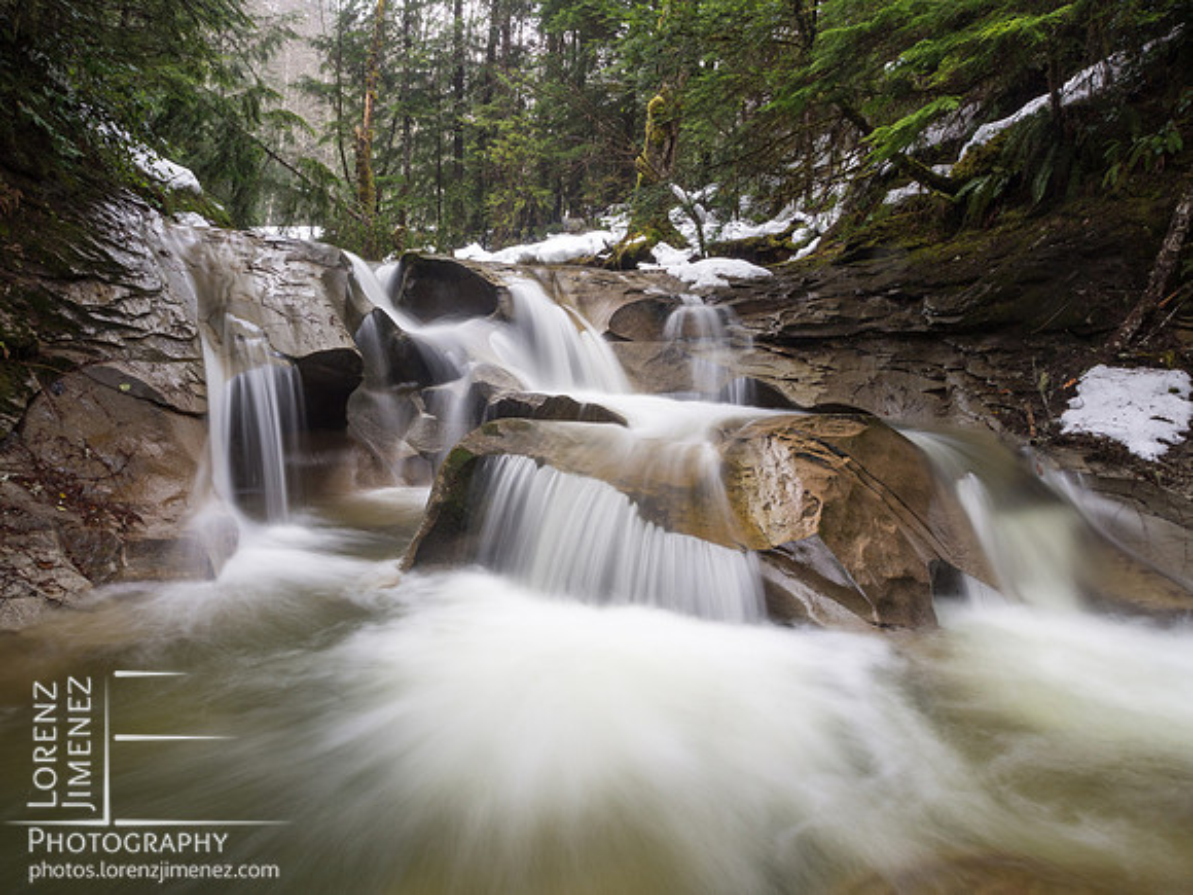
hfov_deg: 69.5
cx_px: 573
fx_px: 860
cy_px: 448
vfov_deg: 55.0
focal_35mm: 25
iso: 200
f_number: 16
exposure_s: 1.6
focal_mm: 12
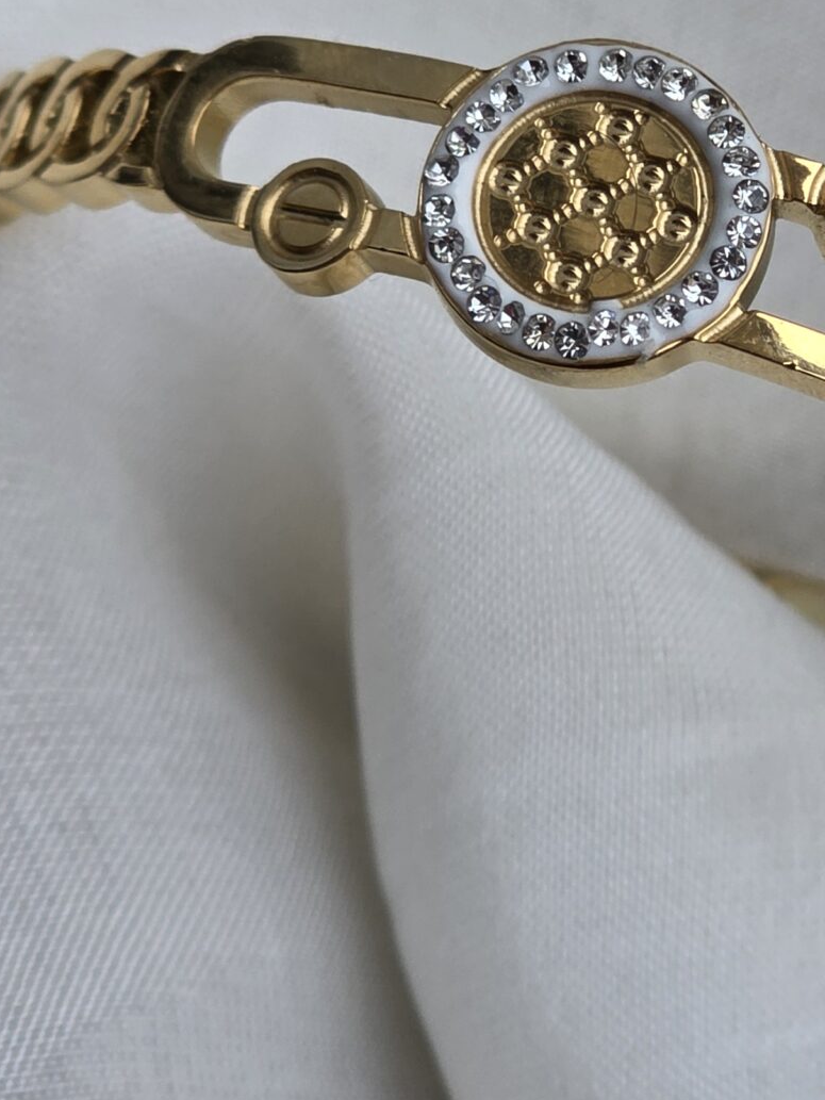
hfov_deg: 8.7
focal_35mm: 171
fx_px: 5433
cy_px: 302
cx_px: 706
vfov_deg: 11.5
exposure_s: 1/1978
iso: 50
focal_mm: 7.9
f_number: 2.4
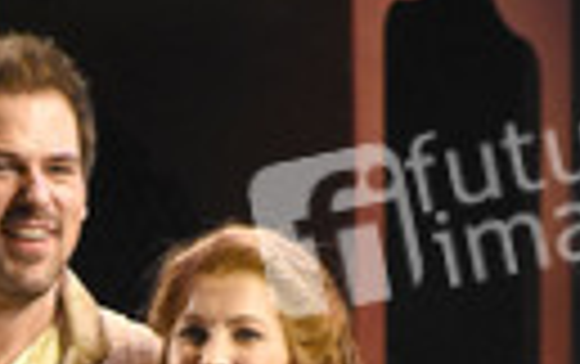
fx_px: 7100
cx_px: 72
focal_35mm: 449
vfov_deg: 2.9
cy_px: 885
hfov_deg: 4.7
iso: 3200
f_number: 6.3
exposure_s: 1/160
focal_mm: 95
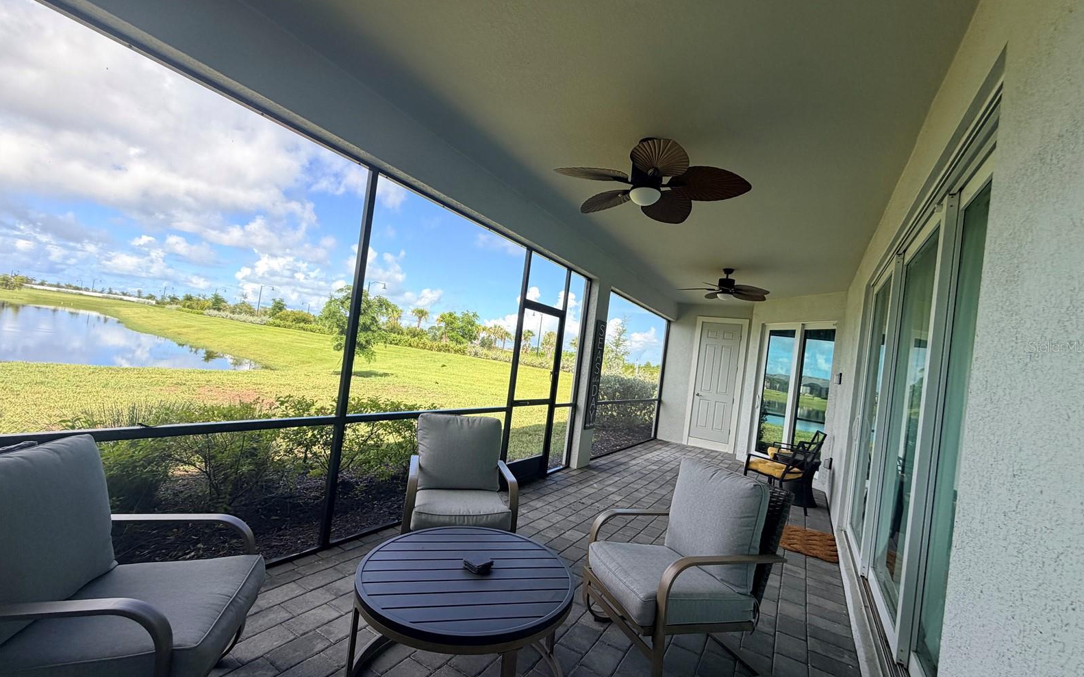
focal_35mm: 15
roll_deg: -6.8
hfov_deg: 101.5
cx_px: 545
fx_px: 443
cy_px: 346
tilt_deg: +4.4
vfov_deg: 74.8
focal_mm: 2.22
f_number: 2.2
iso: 50
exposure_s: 1/502
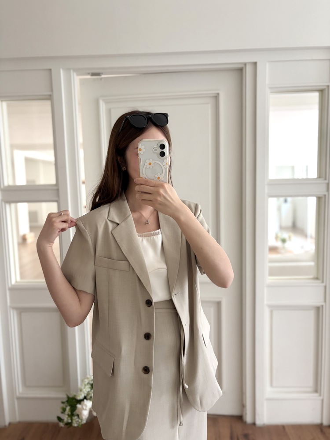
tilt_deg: -16.7
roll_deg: +0.9
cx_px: 165
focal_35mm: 26
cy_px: 220
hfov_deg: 53.1
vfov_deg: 67.3
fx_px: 330
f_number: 1.6
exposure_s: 1/60
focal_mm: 5.96
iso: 200
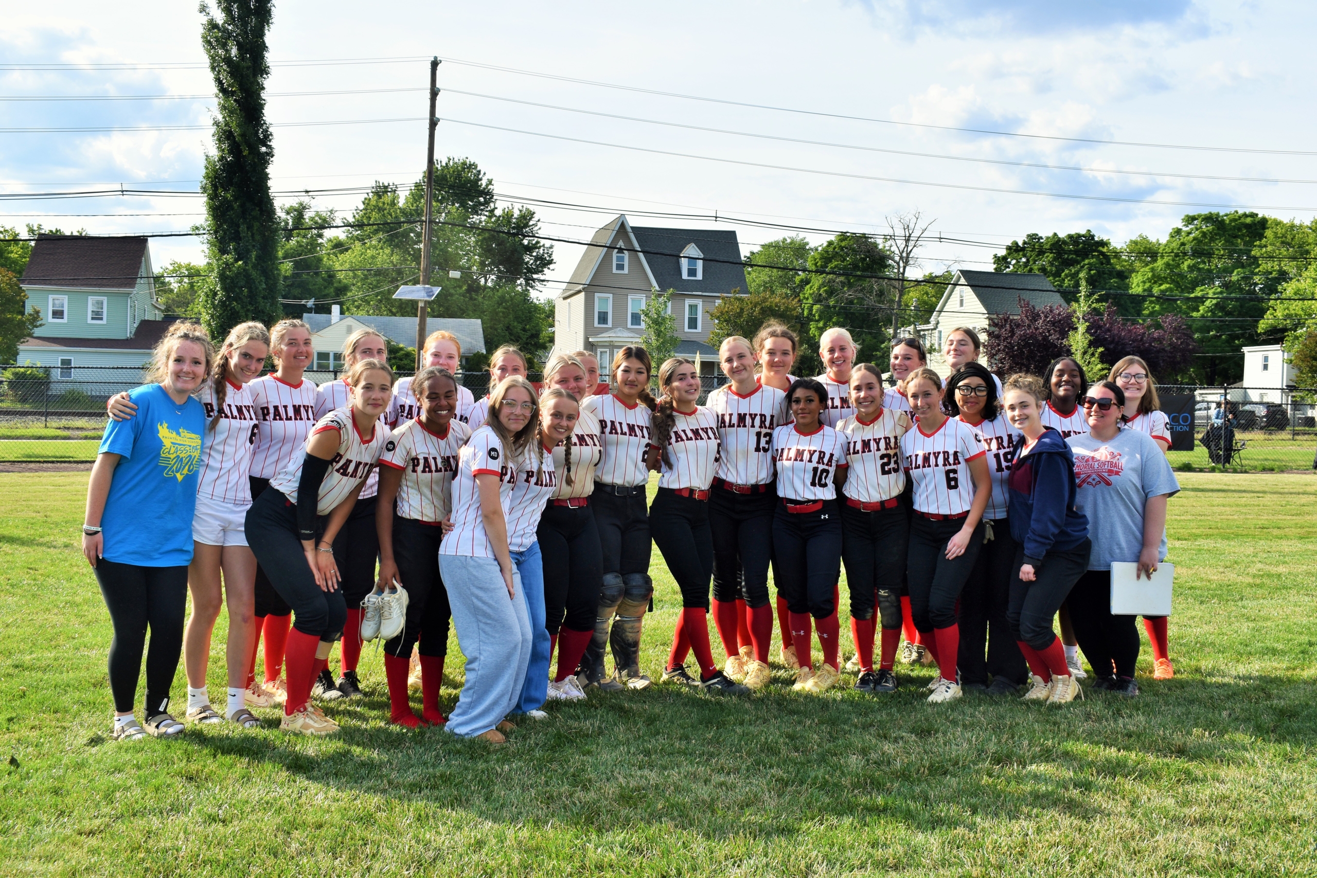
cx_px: 658
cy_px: 439
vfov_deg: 35.5
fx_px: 1372
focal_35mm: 38
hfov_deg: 51.3
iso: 100
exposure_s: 1/200
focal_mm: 25
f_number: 8
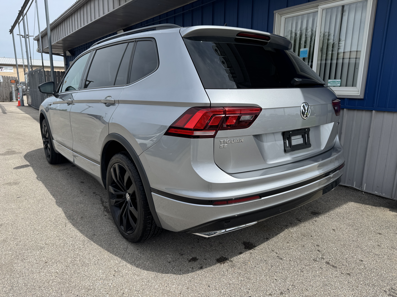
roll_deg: -1.4
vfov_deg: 56.8
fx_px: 275
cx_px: 198
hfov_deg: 71.6
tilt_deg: -13.2
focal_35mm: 24
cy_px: 148
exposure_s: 1/3802
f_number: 1.78
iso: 80
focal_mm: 6.76
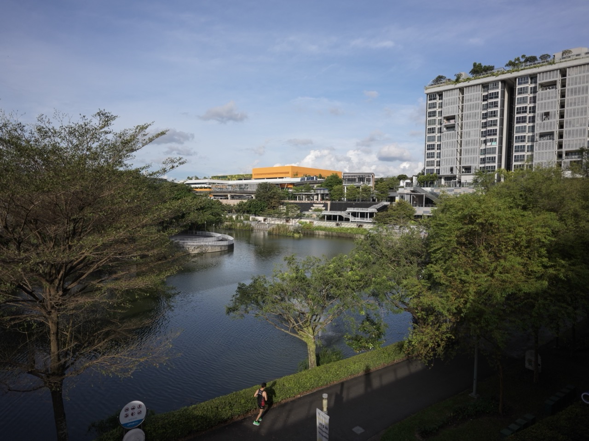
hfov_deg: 76.4
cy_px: 220
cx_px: 294
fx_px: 374
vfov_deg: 61.1
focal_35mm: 22
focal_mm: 28
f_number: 4
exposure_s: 1/1250
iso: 200
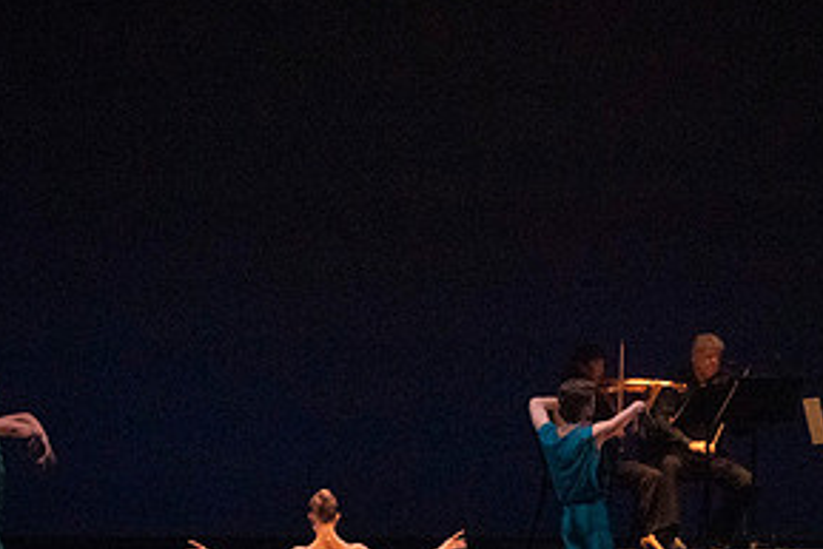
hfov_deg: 6.3
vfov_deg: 4.2
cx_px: 239
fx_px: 7525
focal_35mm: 329
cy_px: 286
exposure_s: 1/400
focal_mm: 164
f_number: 8
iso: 25600
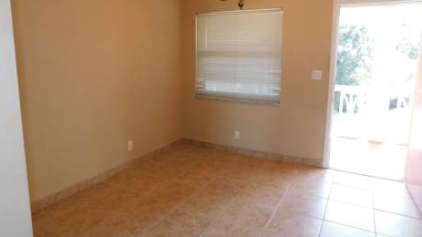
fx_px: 291
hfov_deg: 71.9
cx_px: 214
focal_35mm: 26
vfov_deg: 44.2
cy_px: 98
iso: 160
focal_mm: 4
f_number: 3
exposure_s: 1/30
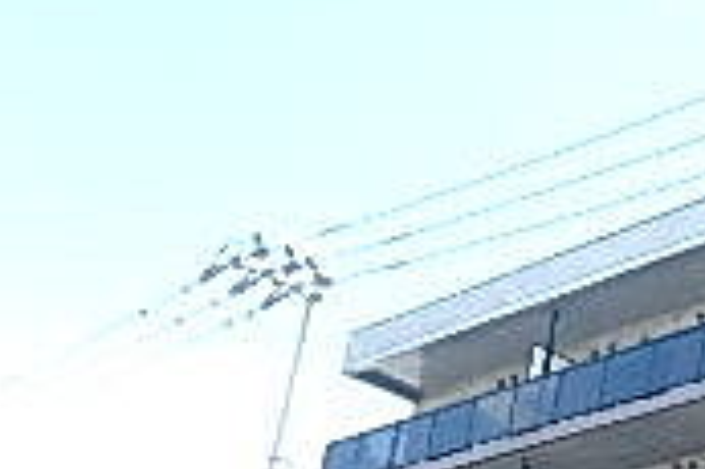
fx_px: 1585
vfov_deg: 15.8
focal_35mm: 81
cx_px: 1141
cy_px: 636
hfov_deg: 20.4
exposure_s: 1/320
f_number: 3.5
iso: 125
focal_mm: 3.7
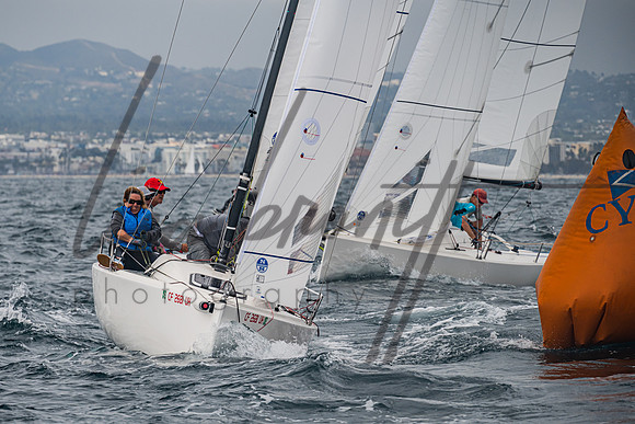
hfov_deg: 7.9
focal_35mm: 260
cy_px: 262
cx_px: 228
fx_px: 4579
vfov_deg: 5.3
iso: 160
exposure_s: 1/1000
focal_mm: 200
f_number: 6.3
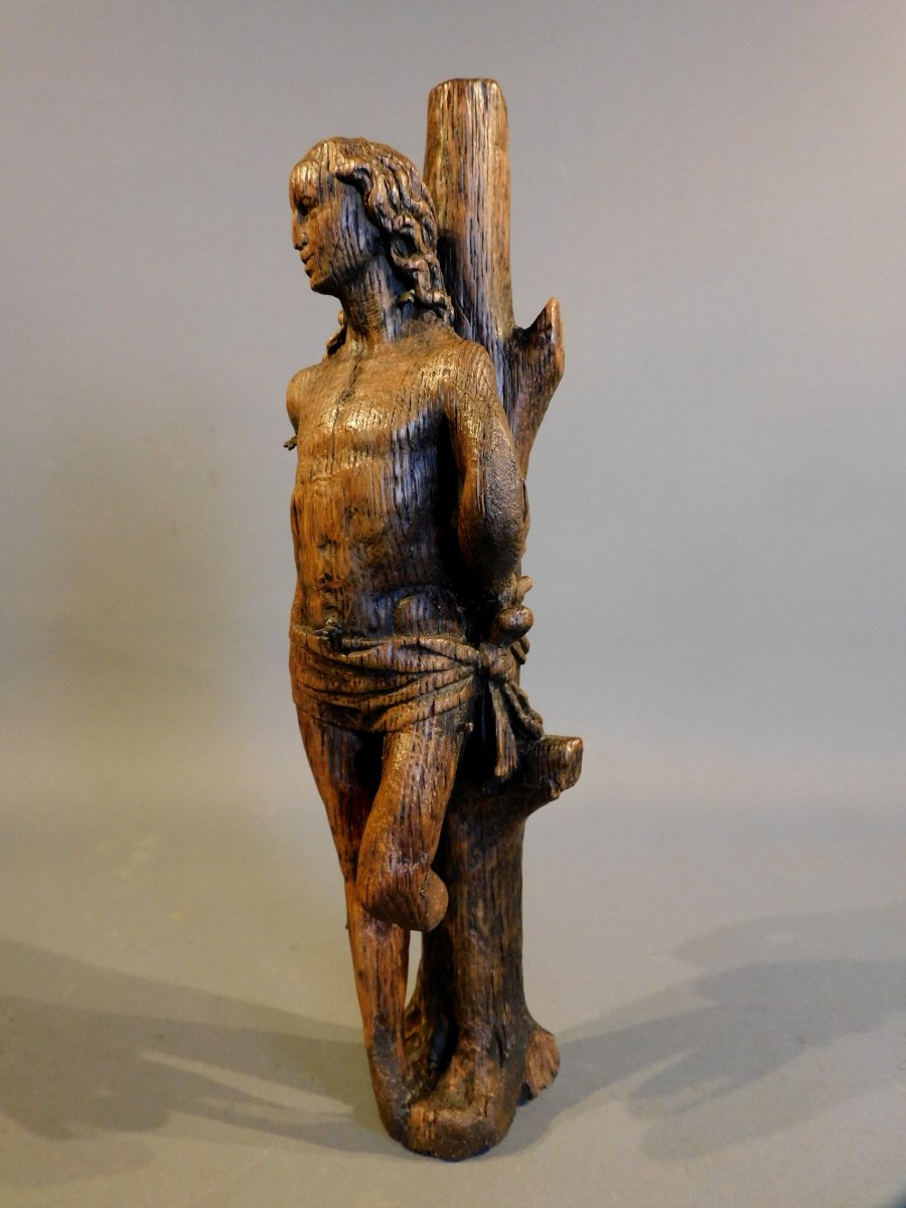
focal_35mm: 24
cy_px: 604
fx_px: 838
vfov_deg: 71.6
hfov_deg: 56.8
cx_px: 453
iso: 320
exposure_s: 1/30
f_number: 3.3
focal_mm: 4.3
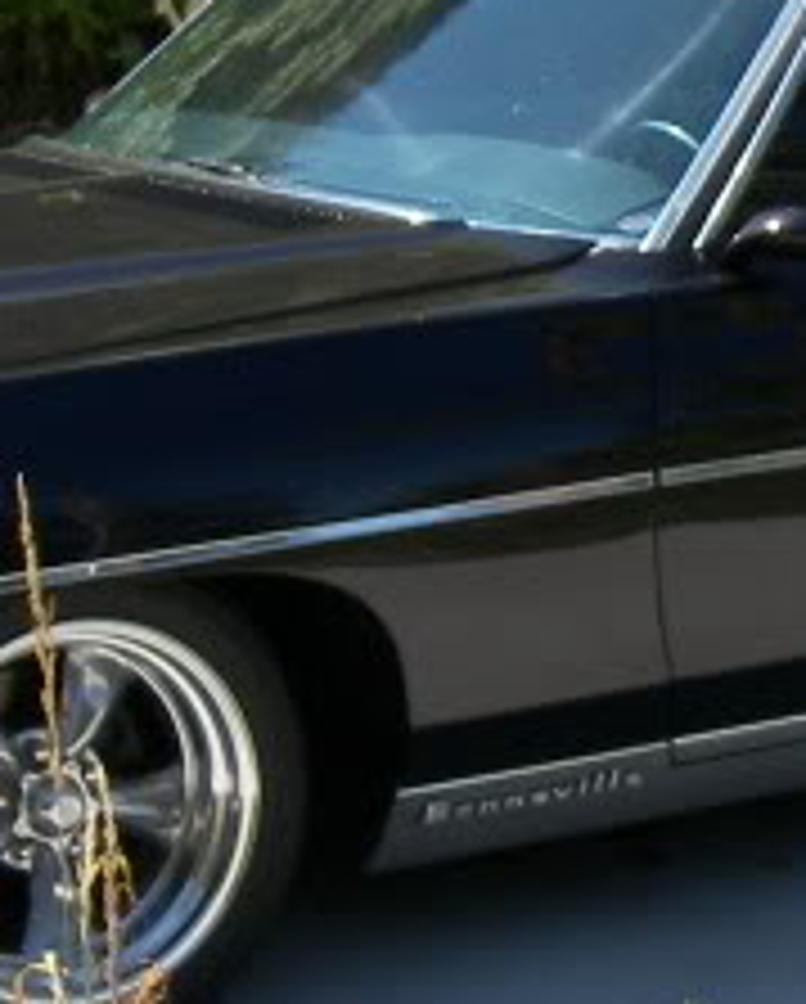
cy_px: 338
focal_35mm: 170
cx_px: 1009
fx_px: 5059
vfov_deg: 11.3
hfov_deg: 9.0
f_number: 3.2
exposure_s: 1/500
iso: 50
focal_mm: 7.9
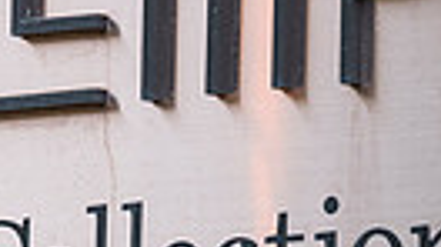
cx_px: 47
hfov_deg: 2.7
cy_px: 41
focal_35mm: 810
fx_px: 9464
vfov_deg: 1.5
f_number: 3.5
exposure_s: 1/60
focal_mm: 170
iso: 800
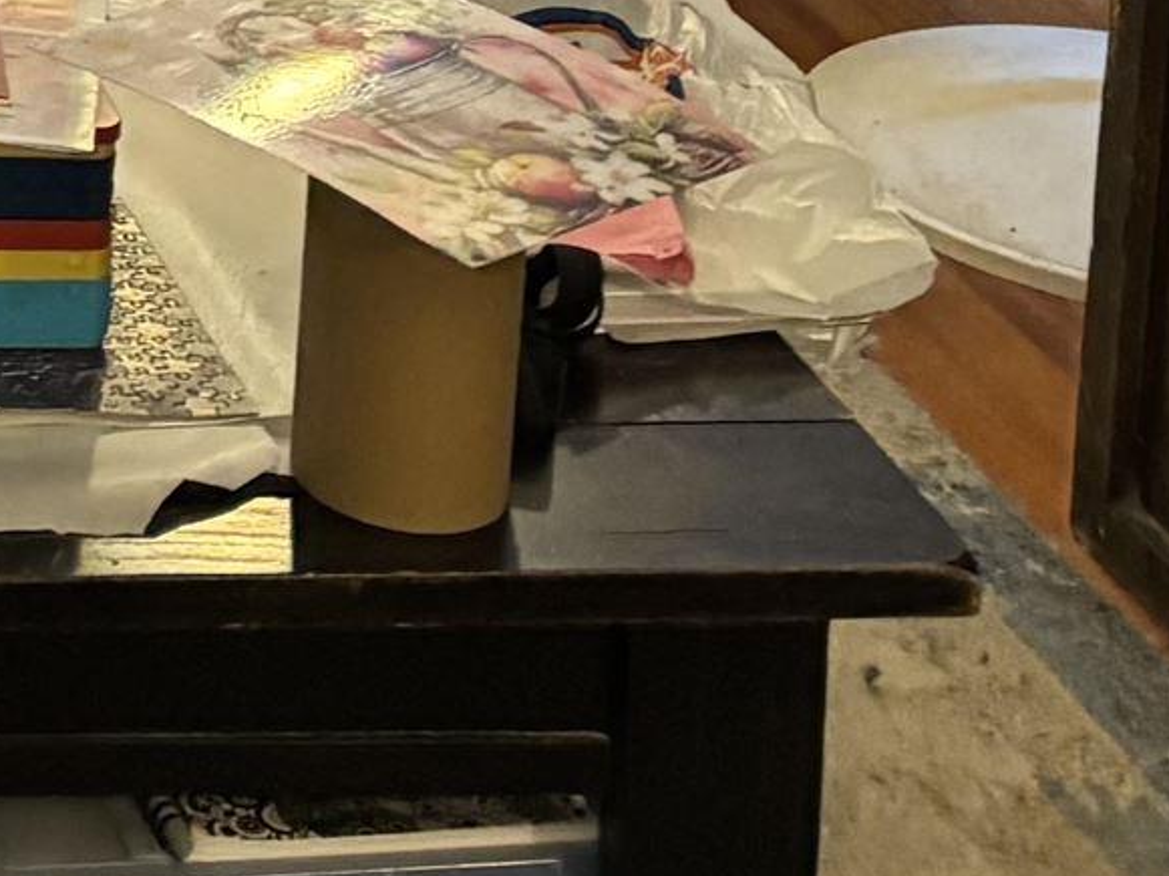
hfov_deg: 13.8
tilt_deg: -4.2
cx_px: -946
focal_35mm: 127
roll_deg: -2.1
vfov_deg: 10.0
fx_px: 4286
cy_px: -1323
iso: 800
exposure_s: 1/40
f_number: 1.78
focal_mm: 6.76
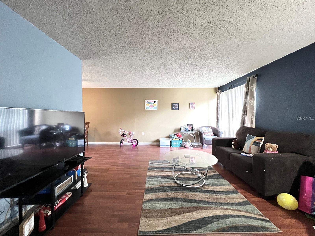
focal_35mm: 13
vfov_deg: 89.9
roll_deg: -0.3
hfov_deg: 106.2
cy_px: 118
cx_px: 158
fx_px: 118
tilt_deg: -1.5
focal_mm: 1.57
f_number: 1.8
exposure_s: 1/60
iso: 640
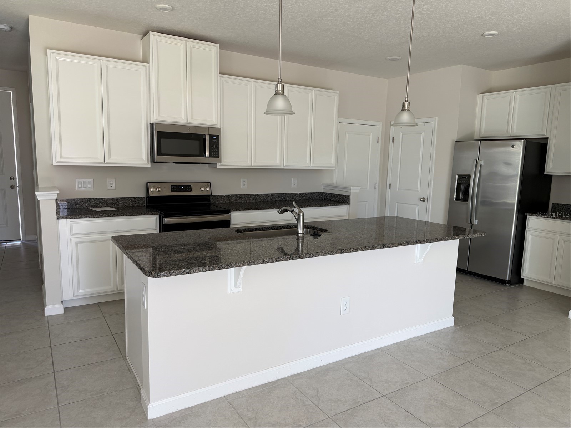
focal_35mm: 24
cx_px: 286
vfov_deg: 56.8
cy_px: 214
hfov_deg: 71.6
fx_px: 396
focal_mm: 6.76
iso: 100
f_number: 1.78
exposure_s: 1/121
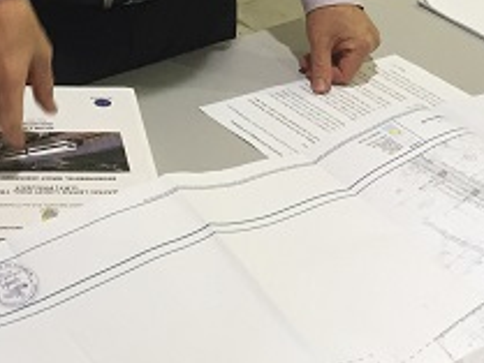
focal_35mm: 111
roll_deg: -4.5
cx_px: 56
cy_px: -106
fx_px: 1553
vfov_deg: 12.9
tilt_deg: -15.1
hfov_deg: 17.5
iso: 80
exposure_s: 1/33
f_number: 2.2
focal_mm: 4.15
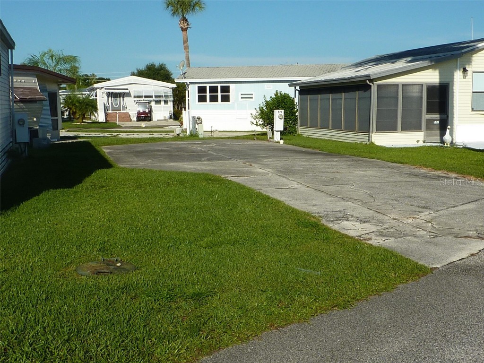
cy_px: 182
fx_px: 671
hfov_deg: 39.7
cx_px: 242
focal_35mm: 48
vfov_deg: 30.3
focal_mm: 4.4
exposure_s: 1/500
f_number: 5.6
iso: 80
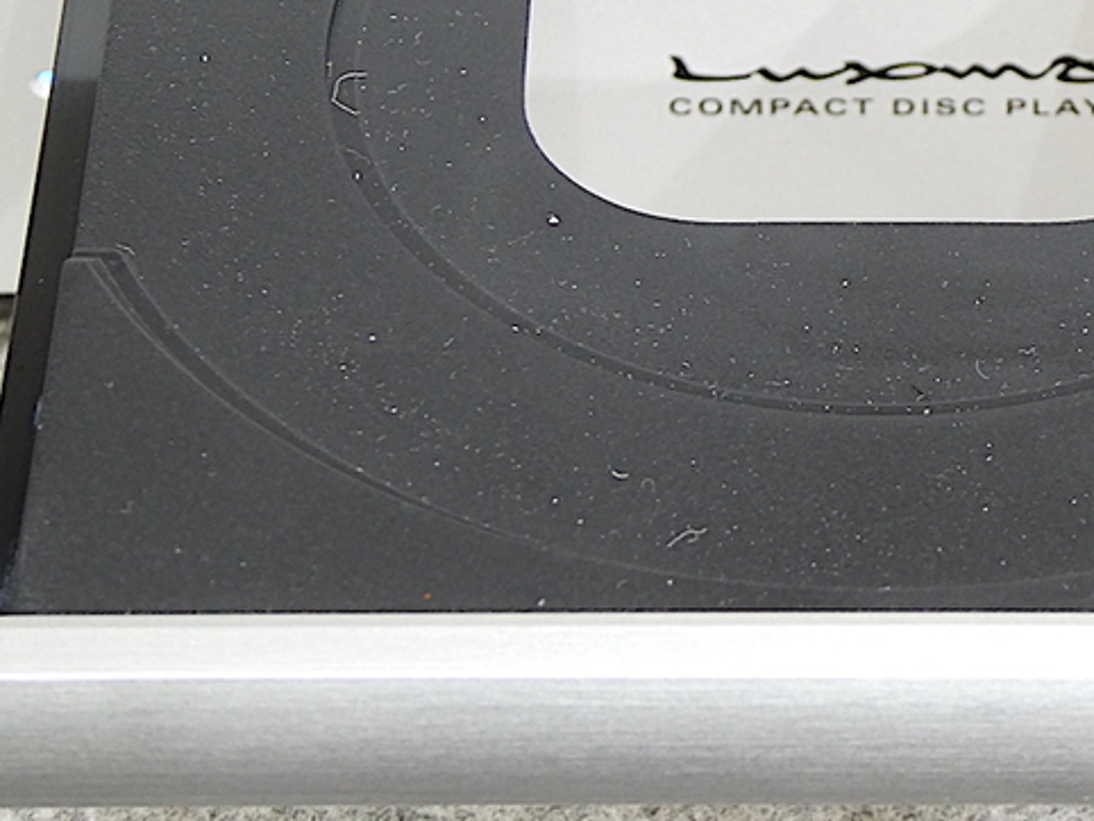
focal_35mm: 211
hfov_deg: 9.4
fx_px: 6672
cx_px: 853
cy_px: 170
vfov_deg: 7.0
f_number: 5.1
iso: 200
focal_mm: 19
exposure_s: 1/5
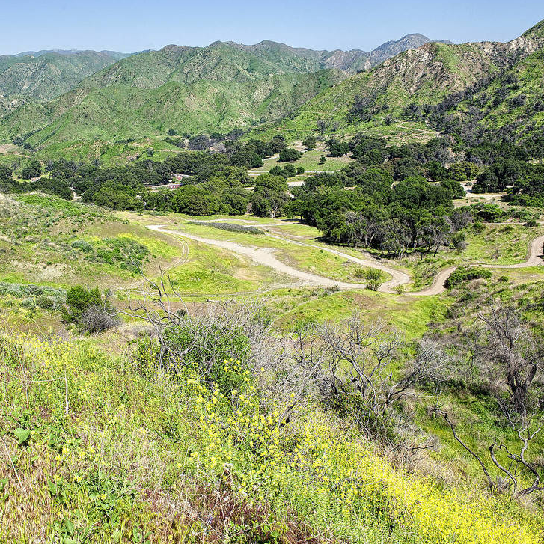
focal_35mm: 36
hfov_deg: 45.5
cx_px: 195
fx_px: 640
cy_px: 271
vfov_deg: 46.0
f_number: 11
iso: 400
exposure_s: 1/500
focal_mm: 28
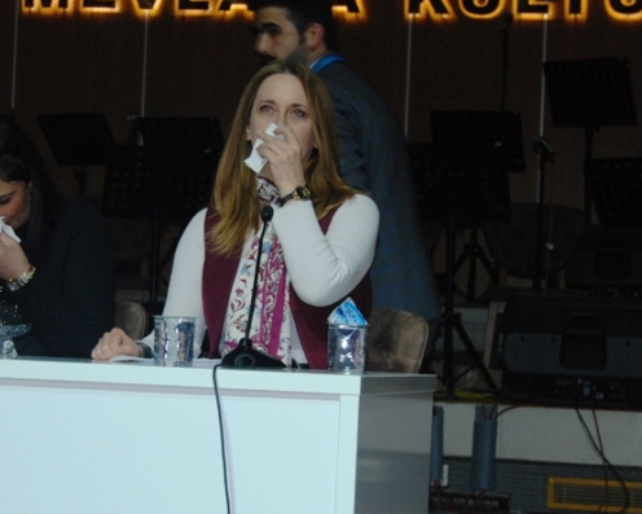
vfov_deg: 15.5
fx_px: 1881
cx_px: 236
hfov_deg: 19.3
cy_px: 291
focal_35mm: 99
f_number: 4.5
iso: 400
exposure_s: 1/60
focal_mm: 34
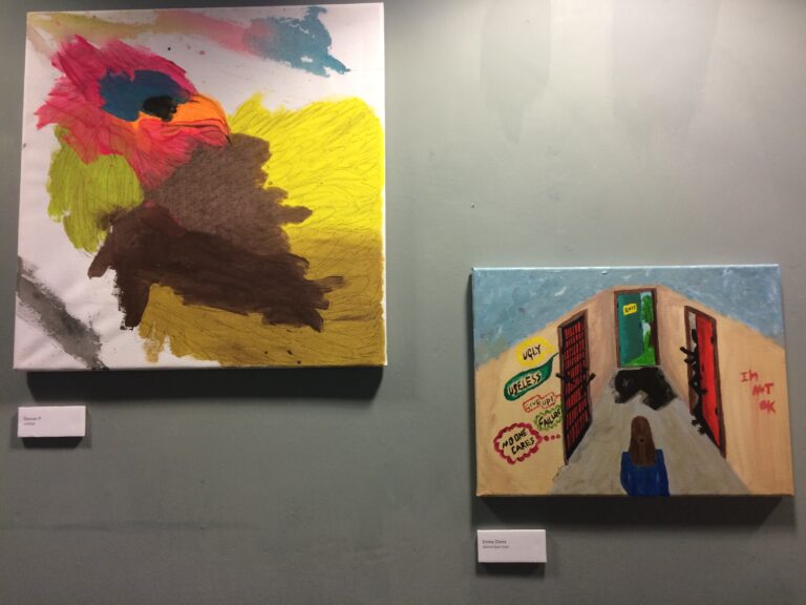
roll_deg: -0.7
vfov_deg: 48.2
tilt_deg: +1.9
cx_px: 403
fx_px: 675
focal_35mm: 29
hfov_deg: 61.7
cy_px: 302
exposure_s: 1/33
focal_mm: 4.15
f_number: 2.2
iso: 64
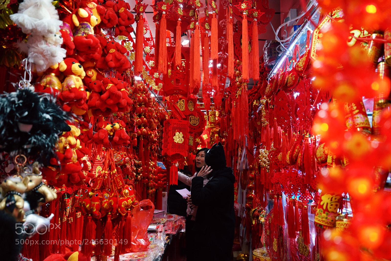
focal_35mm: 29
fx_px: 315
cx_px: 196
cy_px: 130
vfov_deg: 45.0
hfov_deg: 63.6
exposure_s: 1/250
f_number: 4
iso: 800
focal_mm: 29
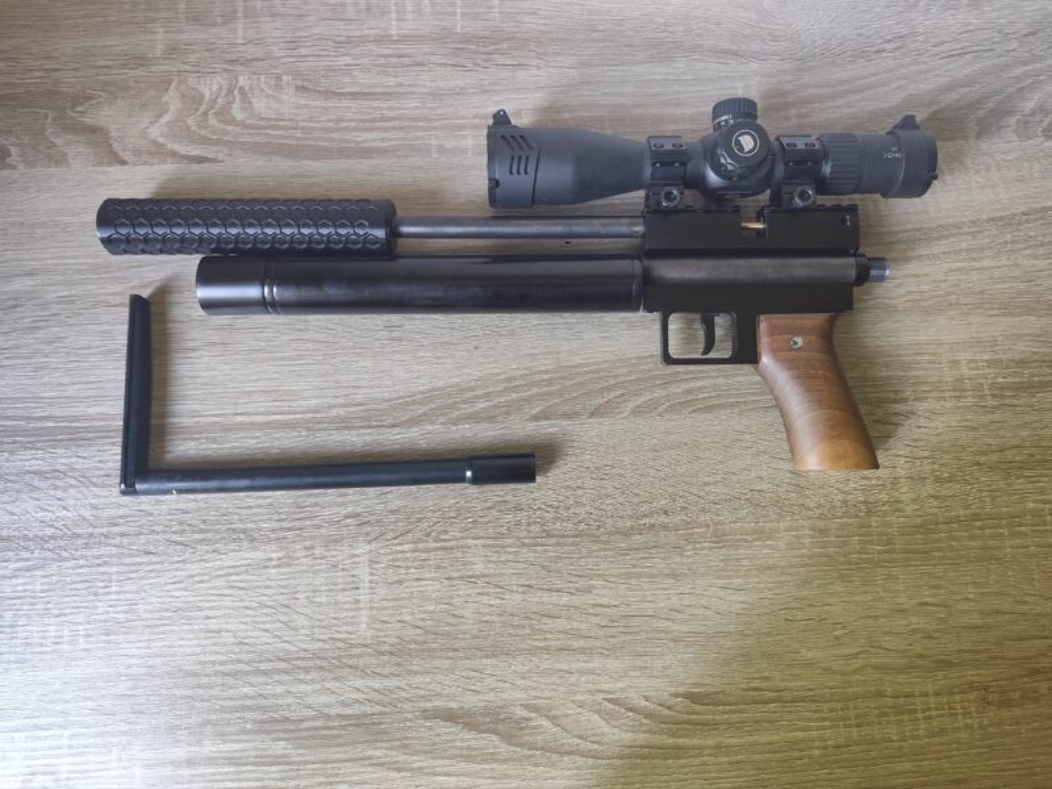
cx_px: 526
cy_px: 394
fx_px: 699
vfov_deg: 58.9
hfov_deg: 73.9
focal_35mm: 23
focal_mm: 6.19
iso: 1000
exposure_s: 1/50
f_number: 1.65
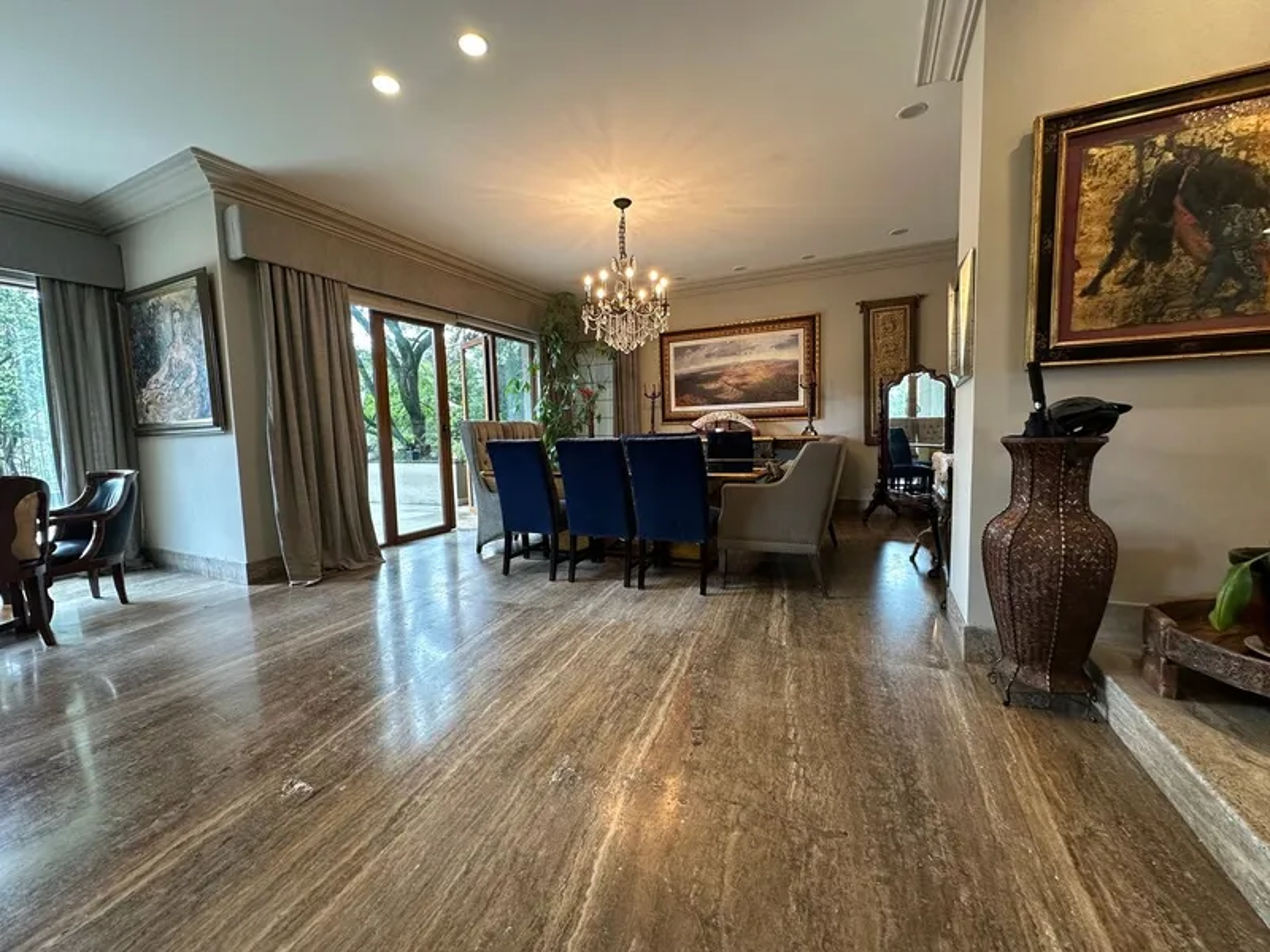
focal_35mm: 14
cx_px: 635
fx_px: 514
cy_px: 476
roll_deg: +1.5
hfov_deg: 102.1
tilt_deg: -4.5
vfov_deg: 85.7
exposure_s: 1/60
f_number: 2.2
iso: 160
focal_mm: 2.22
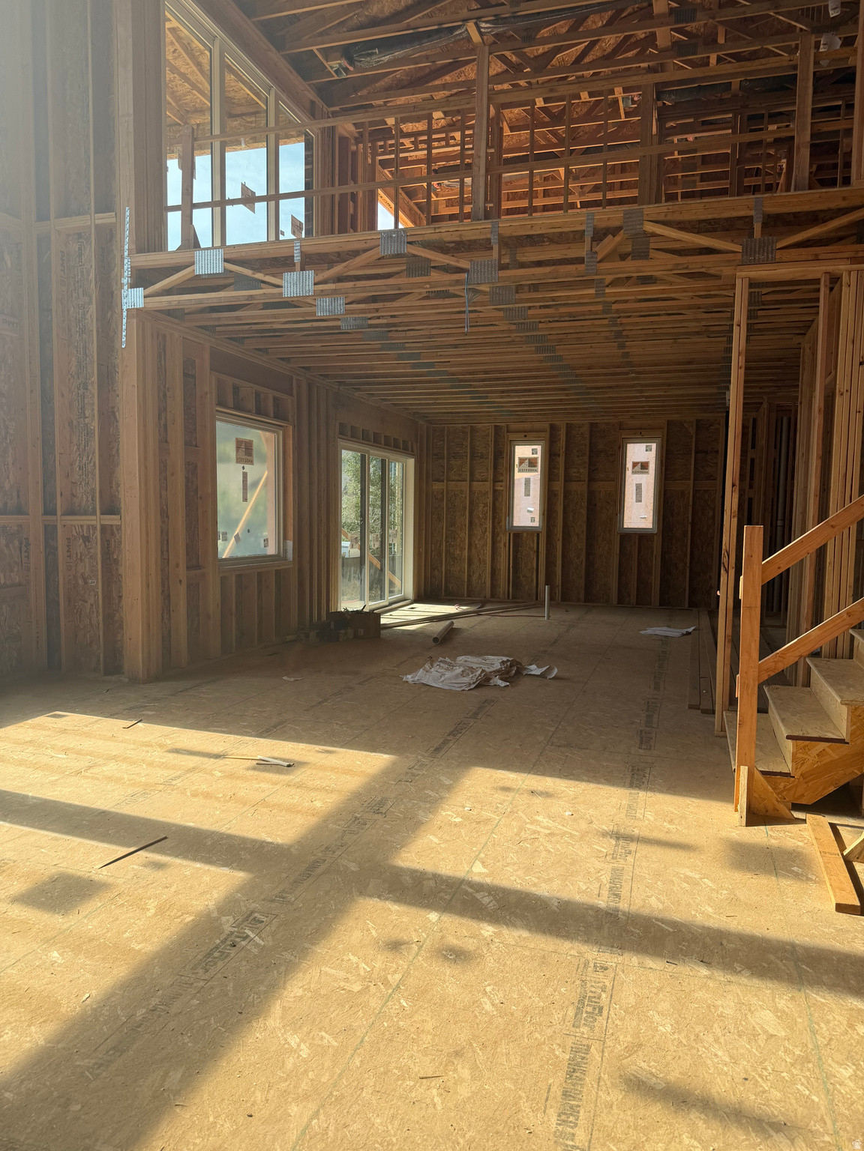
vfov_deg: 71.6
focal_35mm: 24
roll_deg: -0.4
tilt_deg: -4.6
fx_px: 799
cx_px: 432
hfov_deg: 56.8
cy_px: 576
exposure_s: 1/1174
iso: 80
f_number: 1.78
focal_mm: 6.76
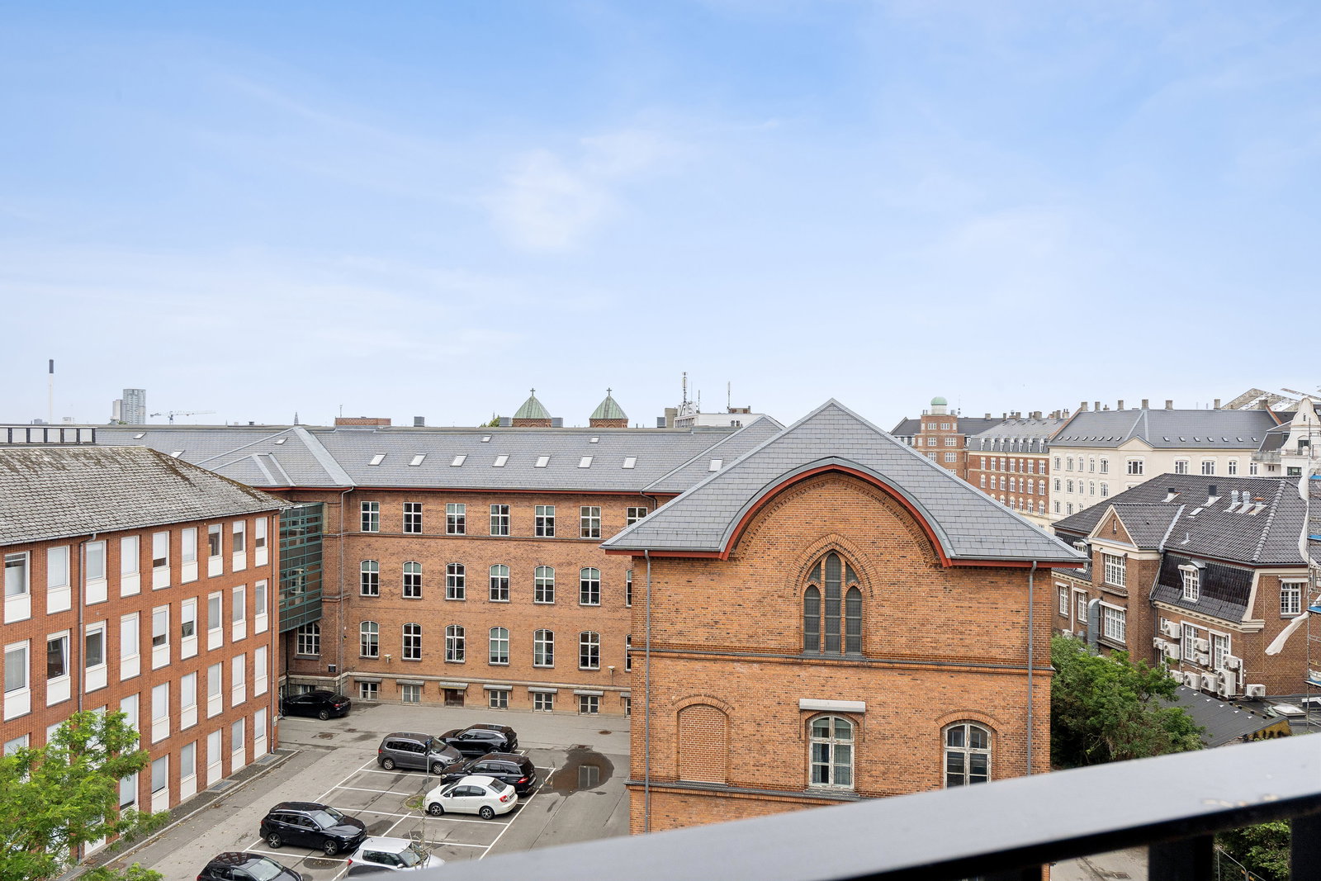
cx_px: 660
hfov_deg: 68.9
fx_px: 963
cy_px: 440
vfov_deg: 49.1
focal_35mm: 26
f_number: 8
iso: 200
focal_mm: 17.5
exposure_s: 1/125
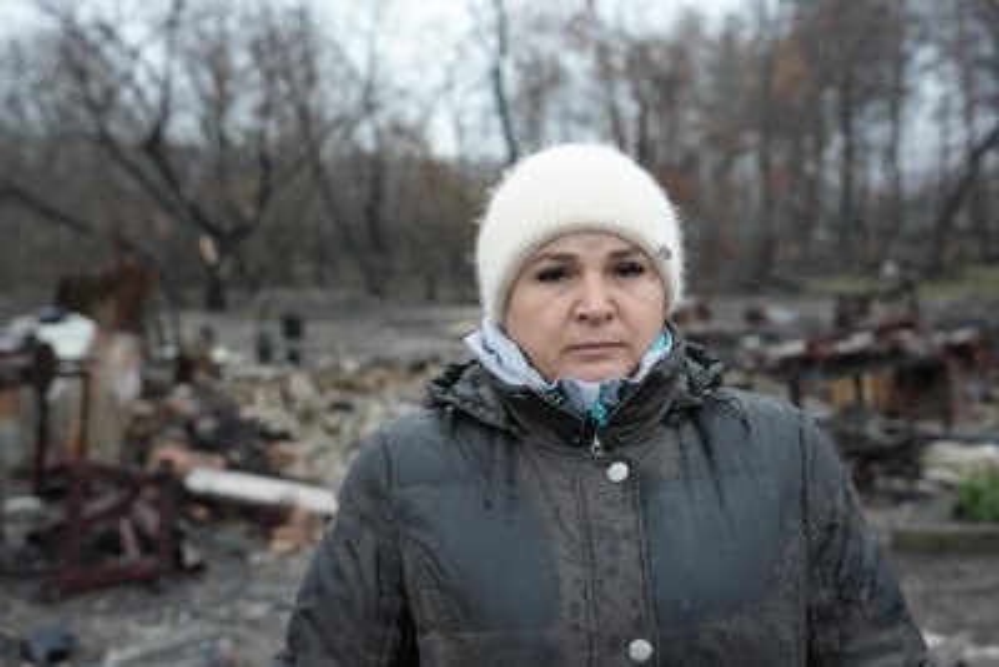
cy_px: 334
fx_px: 1277
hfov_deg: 42.7
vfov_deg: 29.3
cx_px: 500
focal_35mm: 46
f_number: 4
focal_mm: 46
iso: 4000
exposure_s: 1/160
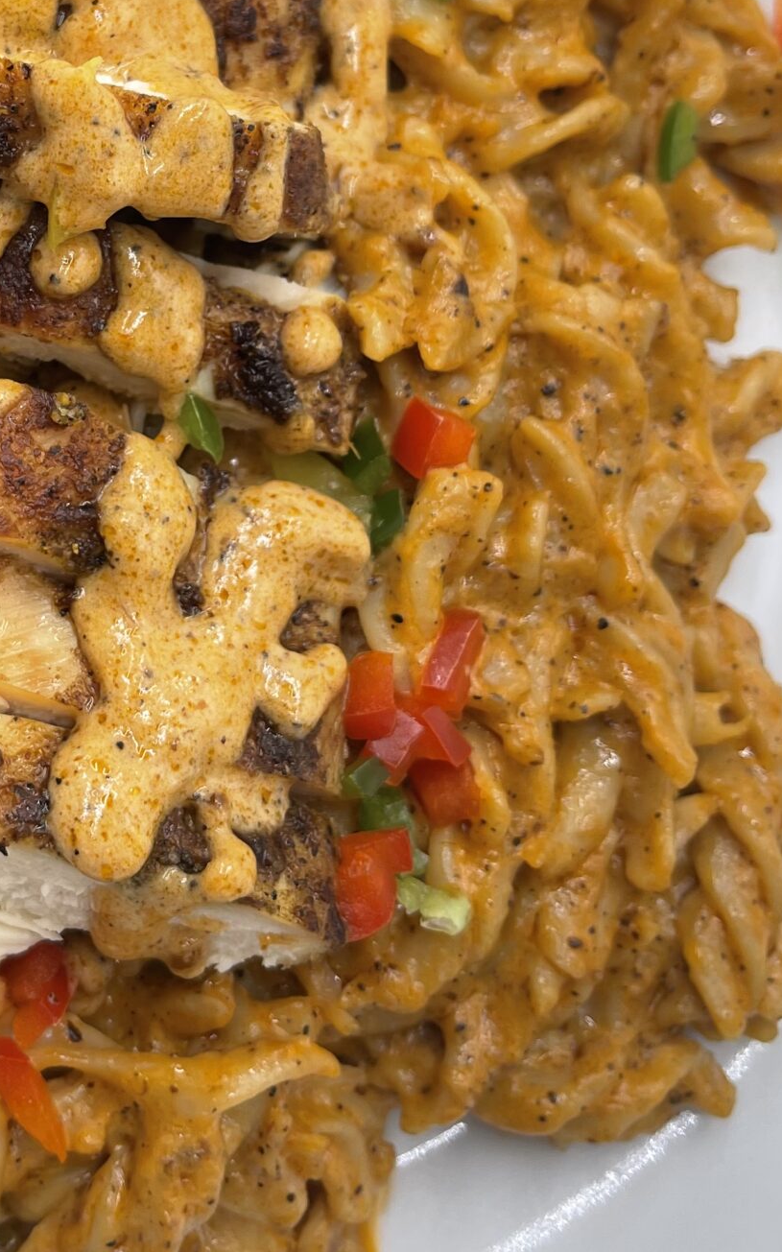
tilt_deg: -63.6
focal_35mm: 52
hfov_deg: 23.8
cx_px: 11
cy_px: 332
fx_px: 1774
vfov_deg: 38.0
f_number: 1.6
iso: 40
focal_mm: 5.1
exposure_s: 1/121
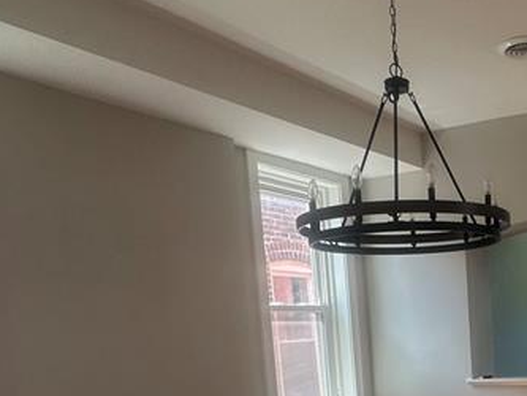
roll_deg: +2.4
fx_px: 655
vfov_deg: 30.8
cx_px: 502
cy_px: 410
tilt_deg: -7.1
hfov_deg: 39.7
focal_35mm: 43
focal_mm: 2.22
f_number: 2.2
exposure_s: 1/99
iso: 80
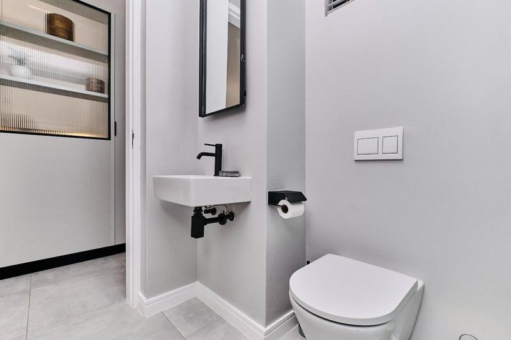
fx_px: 213
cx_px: 256
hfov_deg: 100.4
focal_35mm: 15
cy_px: 170
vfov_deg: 77.3
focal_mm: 10
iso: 800
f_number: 10
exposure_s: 1/200
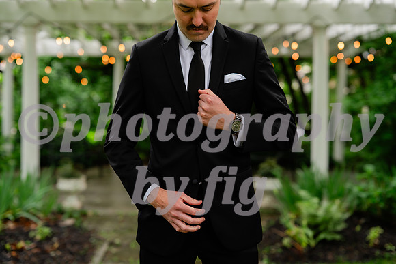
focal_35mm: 50
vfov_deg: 27.0
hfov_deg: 39.6
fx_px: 550
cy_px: 132
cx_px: 198
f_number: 2
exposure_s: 1/400
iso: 320
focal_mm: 50
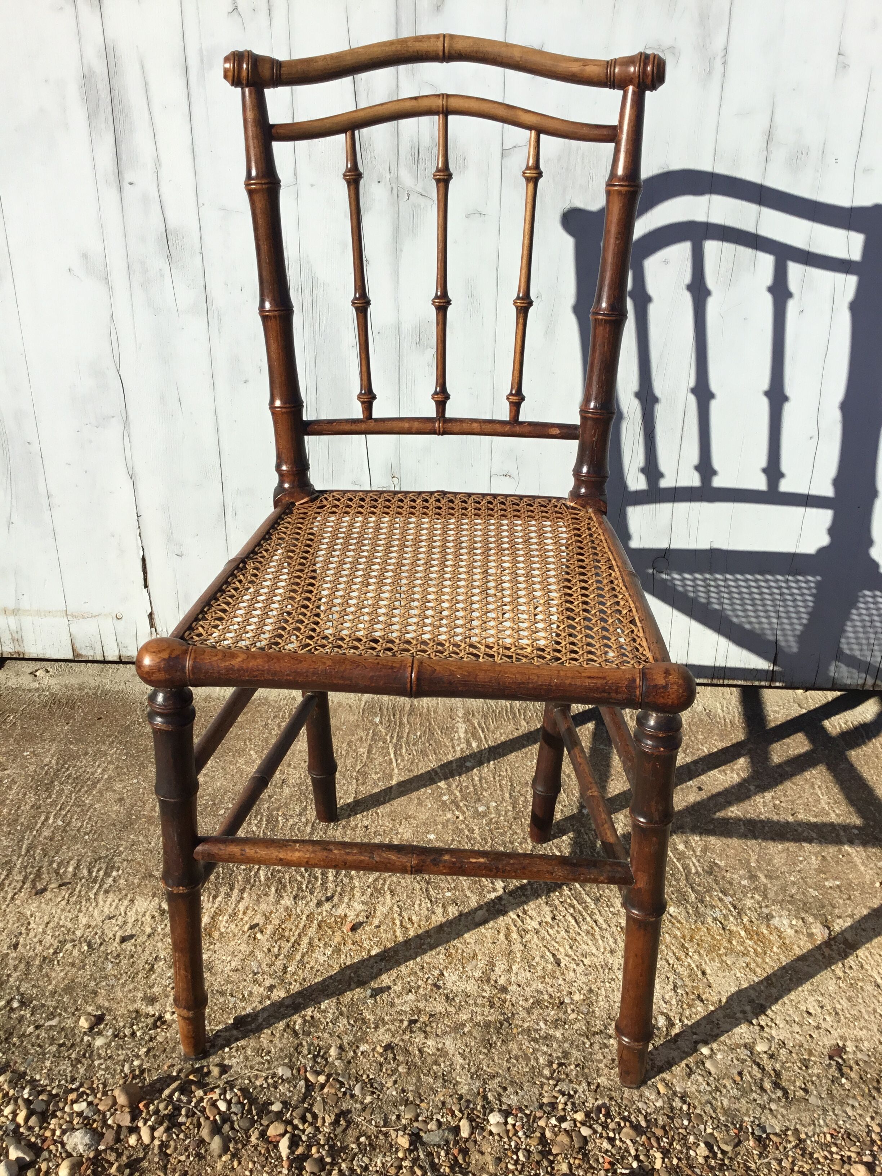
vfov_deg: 58.4
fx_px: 1053
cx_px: 441
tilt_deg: -24.6
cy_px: 588
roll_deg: +0.3
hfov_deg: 45.4
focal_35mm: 31
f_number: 2.4
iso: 25
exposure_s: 1/1597
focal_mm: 3.3
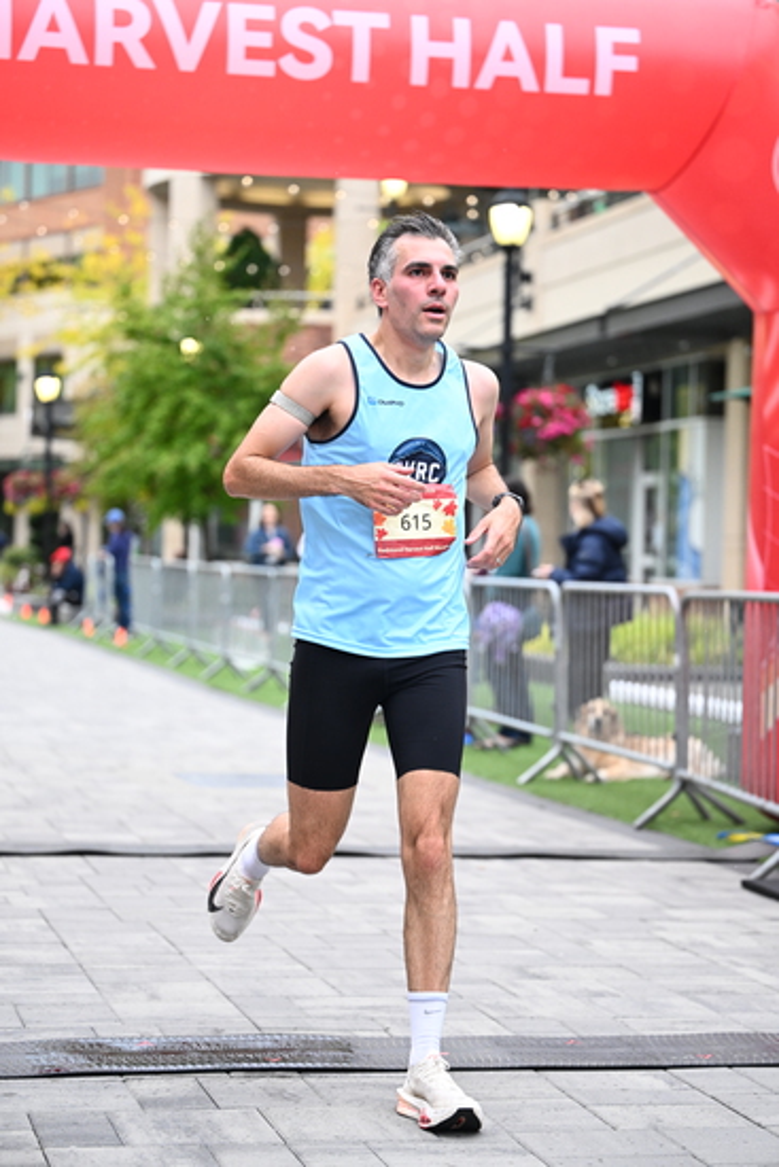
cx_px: 390
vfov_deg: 25.7
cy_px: 584
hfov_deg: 17.3
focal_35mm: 79
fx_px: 2562
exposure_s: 1/1250
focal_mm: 79
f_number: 2.8
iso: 1600
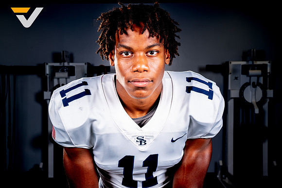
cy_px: 92
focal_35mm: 50
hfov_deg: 39.5
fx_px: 393
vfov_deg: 26.9
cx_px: 147
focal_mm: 48
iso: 100
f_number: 8
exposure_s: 1/125
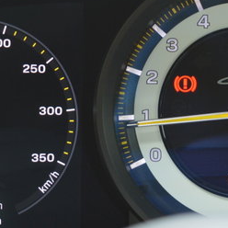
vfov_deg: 9.9
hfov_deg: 9.8
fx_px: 1321
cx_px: 219
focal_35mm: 177
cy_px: 96
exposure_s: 1/100
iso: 400
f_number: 5
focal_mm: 45
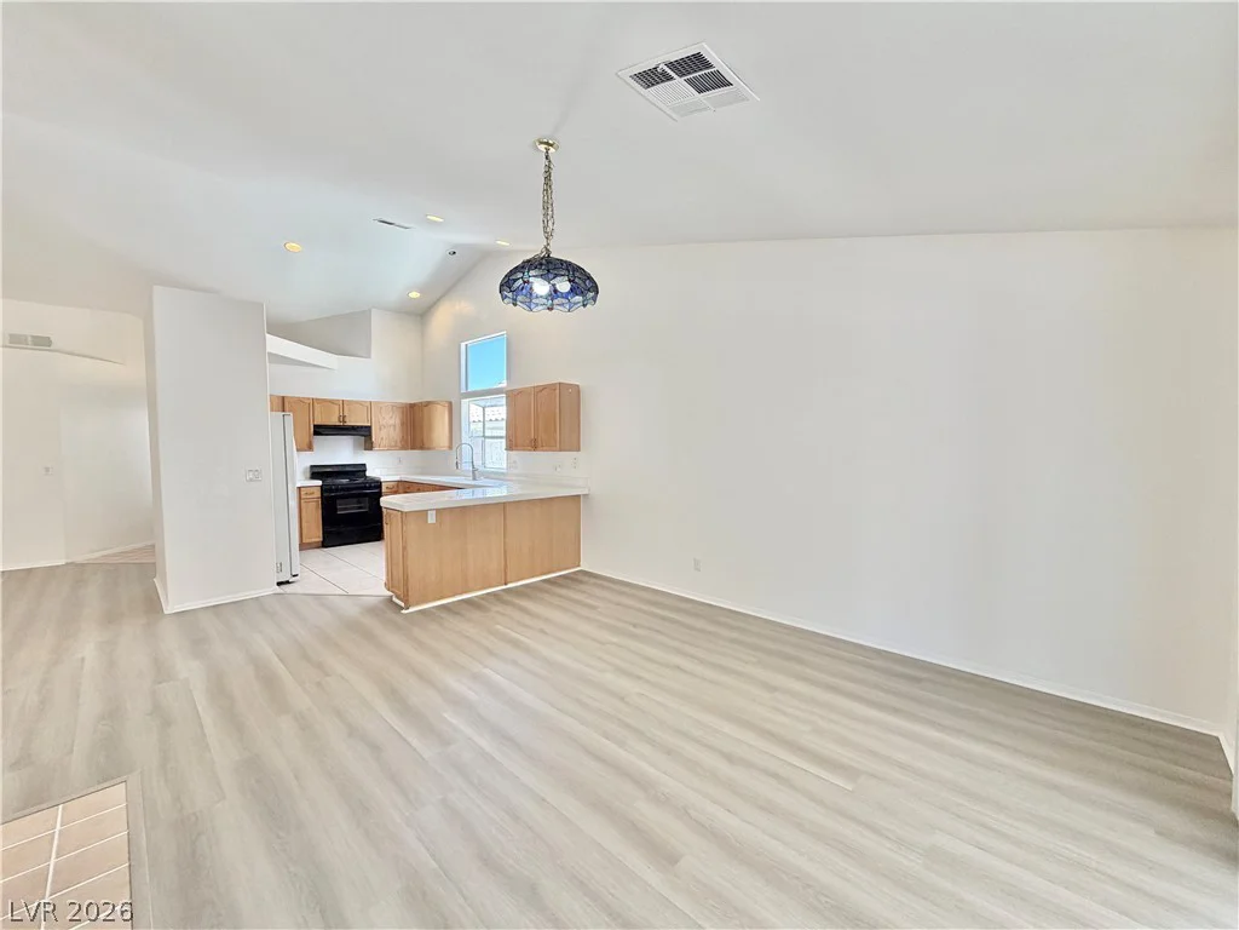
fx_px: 501
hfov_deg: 102.1
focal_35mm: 14
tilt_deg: -2.4
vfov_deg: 85.7
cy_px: 465
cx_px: 620
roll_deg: +1.0
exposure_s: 1/120
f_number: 2.2
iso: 125
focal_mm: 2.22
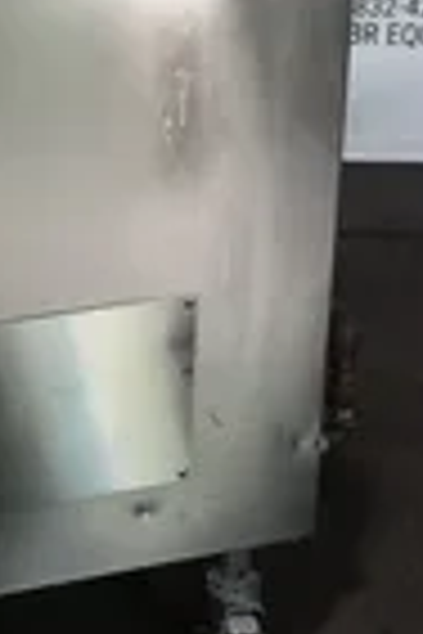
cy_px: -63
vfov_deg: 19.2
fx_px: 1798
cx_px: -79
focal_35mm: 102
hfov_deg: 13.1
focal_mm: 13.29
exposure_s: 1/250
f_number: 3.5
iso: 3200
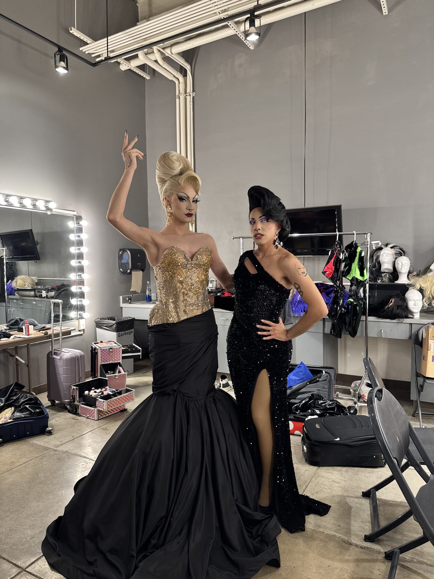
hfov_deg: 56.8
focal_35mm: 24
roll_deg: +0.8
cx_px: 217
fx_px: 401
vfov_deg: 71.6
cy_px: 290
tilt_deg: -2.3
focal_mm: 6.76
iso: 125
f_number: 1.78
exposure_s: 1/60
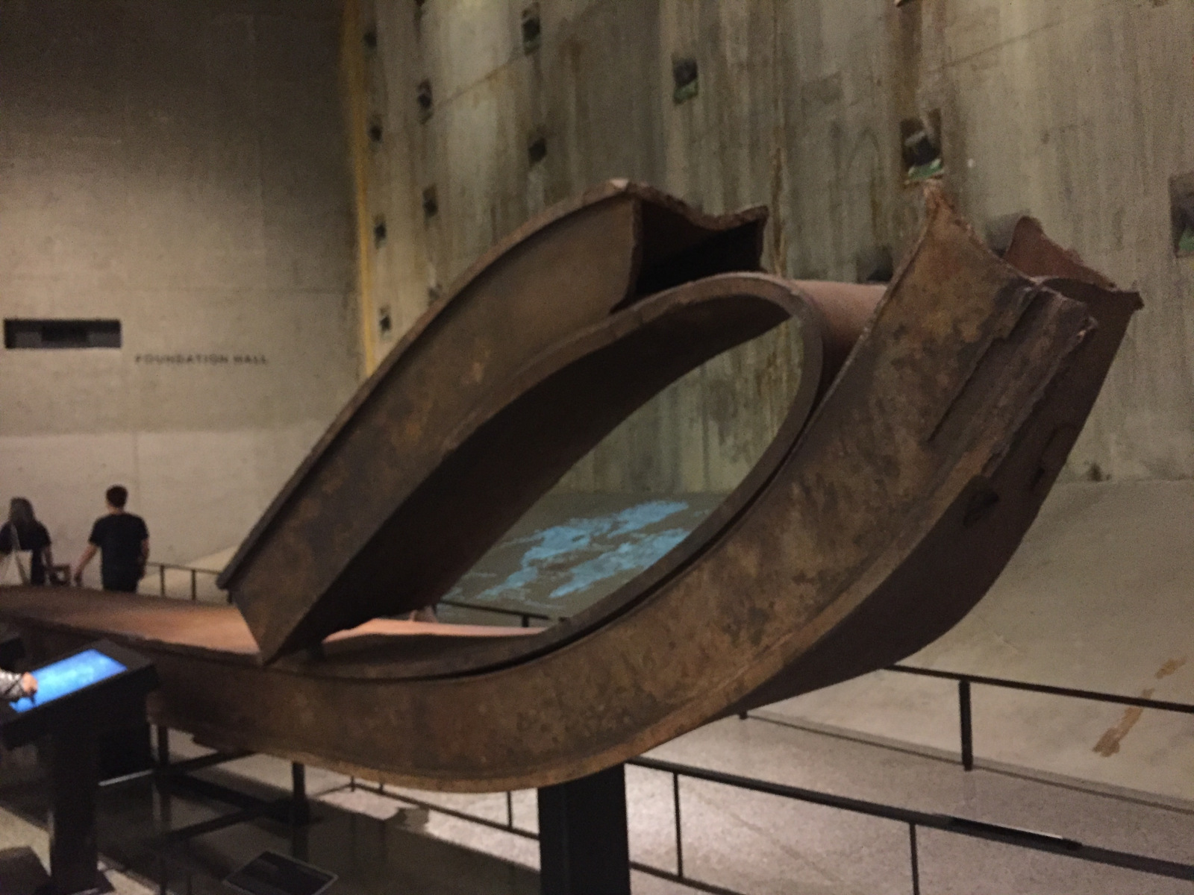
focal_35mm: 29
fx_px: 1000
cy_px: 448
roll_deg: +1.6
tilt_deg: +2.7
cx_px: 597
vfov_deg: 48.2
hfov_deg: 61.7
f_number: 2.2
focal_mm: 4.15
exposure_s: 1/15
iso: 640
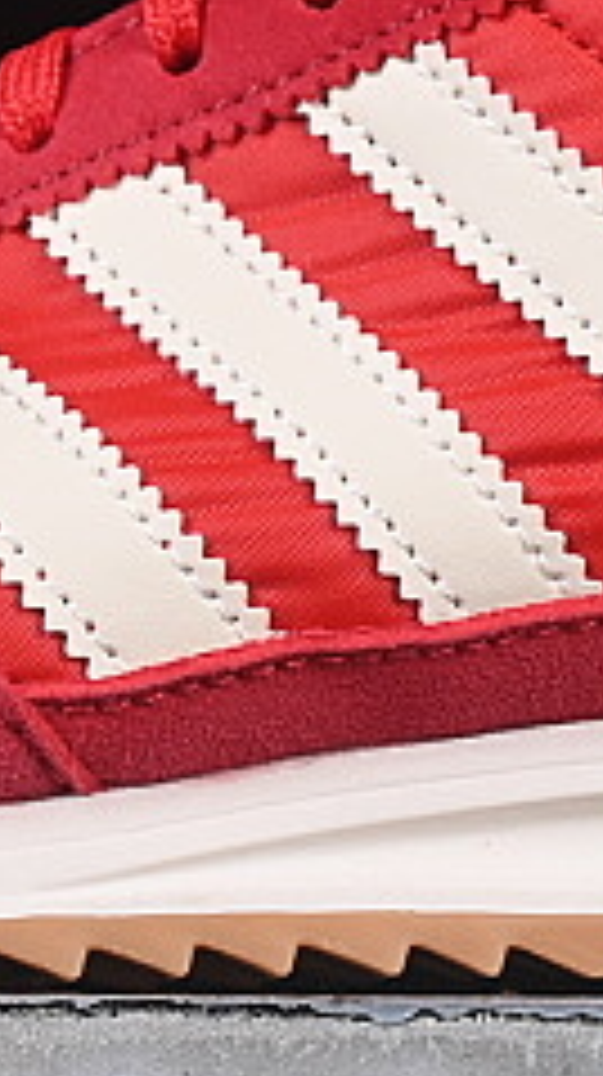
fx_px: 10116
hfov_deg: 3.4
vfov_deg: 6.1
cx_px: 360
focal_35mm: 355
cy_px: -9
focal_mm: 50
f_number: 8
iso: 160
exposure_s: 1/80
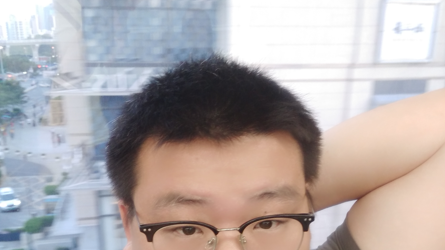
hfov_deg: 62.6
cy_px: 203
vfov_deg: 36.4
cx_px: 224
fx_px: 366
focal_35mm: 31
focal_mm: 3.57
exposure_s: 1/33
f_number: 2
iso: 320
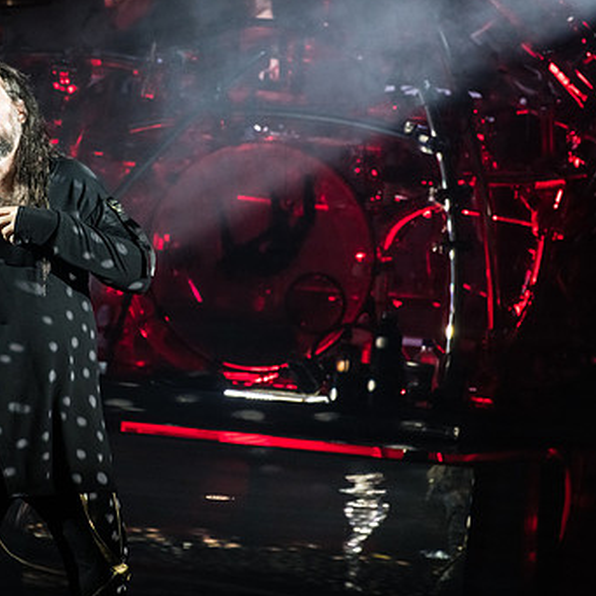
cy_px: 272
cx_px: 136
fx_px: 14084
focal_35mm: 723
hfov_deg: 2.4
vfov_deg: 2.4
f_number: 5.6
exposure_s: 1/400
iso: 4000
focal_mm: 500
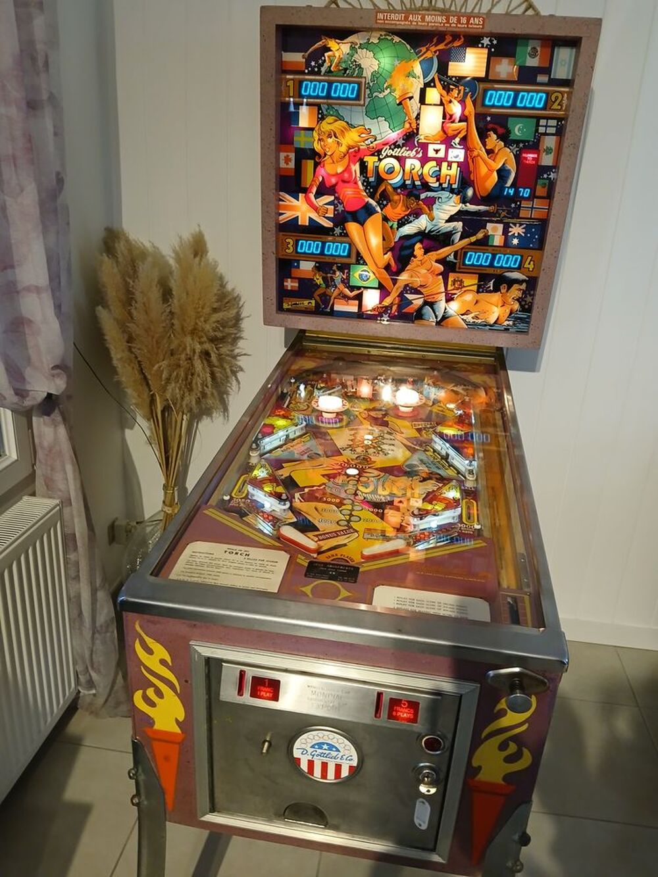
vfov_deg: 67.3
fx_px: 659
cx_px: 329
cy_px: 438
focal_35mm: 26
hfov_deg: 53.1
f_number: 1.8
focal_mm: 3.98
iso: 200
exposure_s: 1/33.3
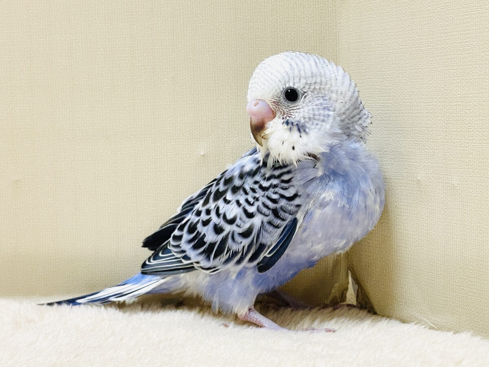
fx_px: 735
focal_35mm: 52
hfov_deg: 36.8
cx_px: 244
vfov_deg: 28.0
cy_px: 184
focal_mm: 6
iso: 125
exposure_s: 1/115
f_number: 2
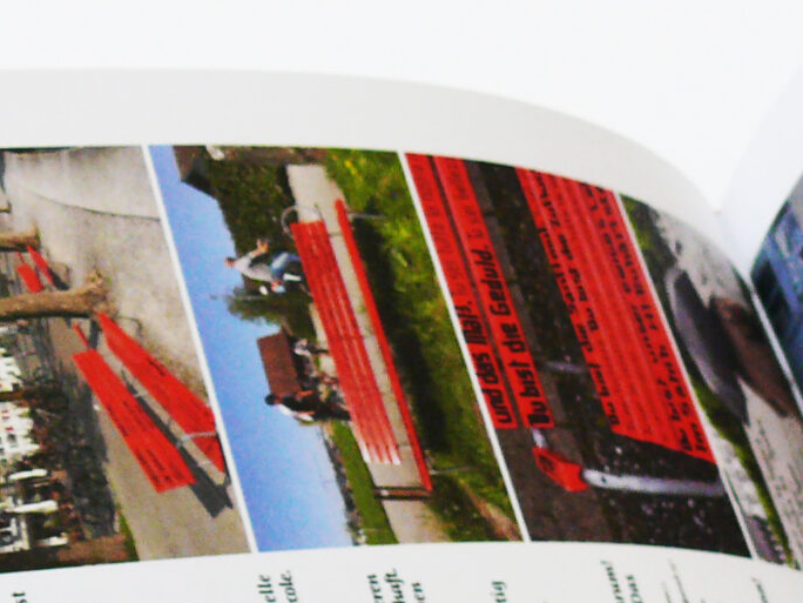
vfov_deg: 11.1
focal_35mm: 131
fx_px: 3039
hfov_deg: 14.6
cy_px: 723
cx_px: 966
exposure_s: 1/30
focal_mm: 7.4
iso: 100
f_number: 2.8
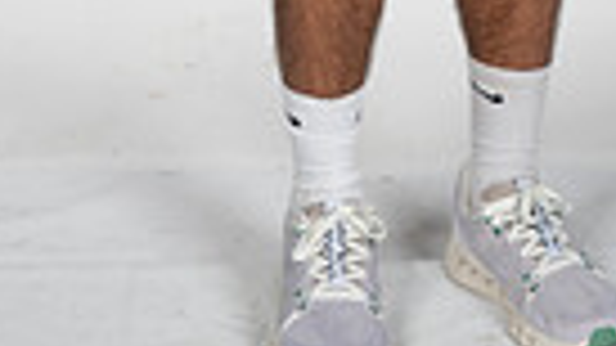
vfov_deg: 5.2
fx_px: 3642
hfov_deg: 9.7
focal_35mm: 223
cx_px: 355
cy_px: -580
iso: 250
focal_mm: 65
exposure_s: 1/500
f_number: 7.1
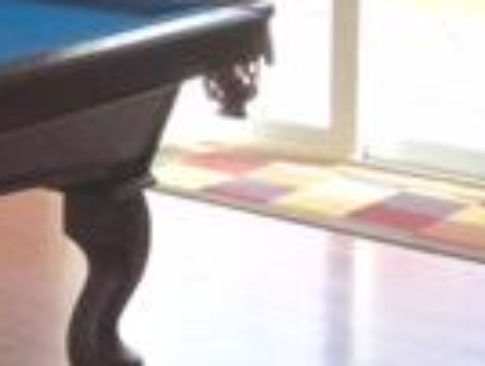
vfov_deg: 10.4
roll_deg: -0.4
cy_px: -181
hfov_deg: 13.0
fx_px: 1937
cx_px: -369
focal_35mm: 138
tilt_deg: -3.7
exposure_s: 1/120
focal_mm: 4.15
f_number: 2.2
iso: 40
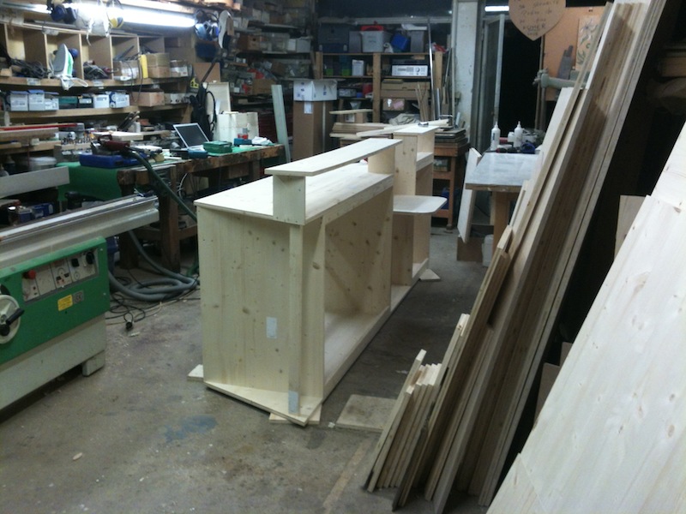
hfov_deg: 52.6
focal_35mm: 35
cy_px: 257
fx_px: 694
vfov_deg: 40.7
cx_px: 343
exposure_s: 1/20
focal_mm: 3.85
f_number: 2.8
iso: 80
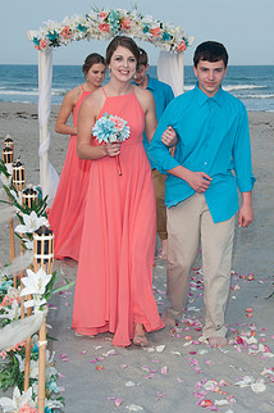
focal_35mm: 88
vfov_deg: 23.1
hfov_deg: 15.5
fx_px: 1007
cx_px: 172
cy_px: 191
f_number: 7.1
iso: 100
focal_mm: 42
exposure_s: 1/250
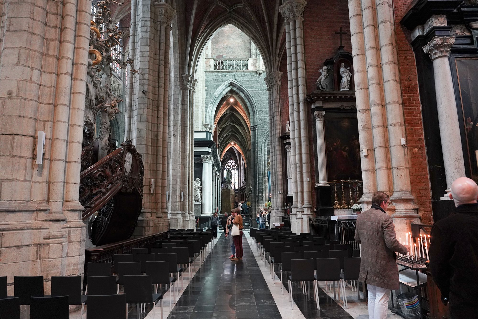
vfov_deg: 53.1
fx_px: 319
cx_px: 239
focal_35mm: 24
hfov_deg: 73.7
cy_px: 160
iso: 3200
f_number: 5
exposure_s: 1/80
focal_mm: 24
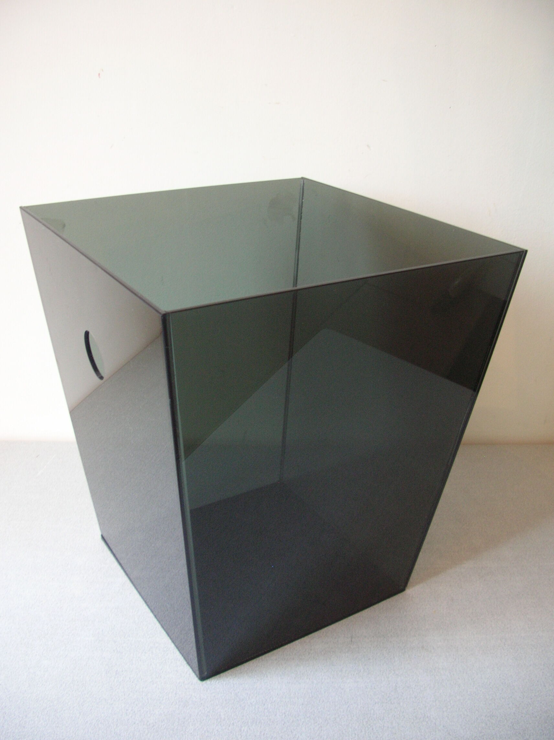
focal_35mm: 35
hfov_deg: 40.6
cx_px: 277
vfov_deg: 52.7
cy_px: 370
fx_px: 748
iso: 105
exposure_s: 1/5.8
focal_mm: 5.8
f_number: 2.8
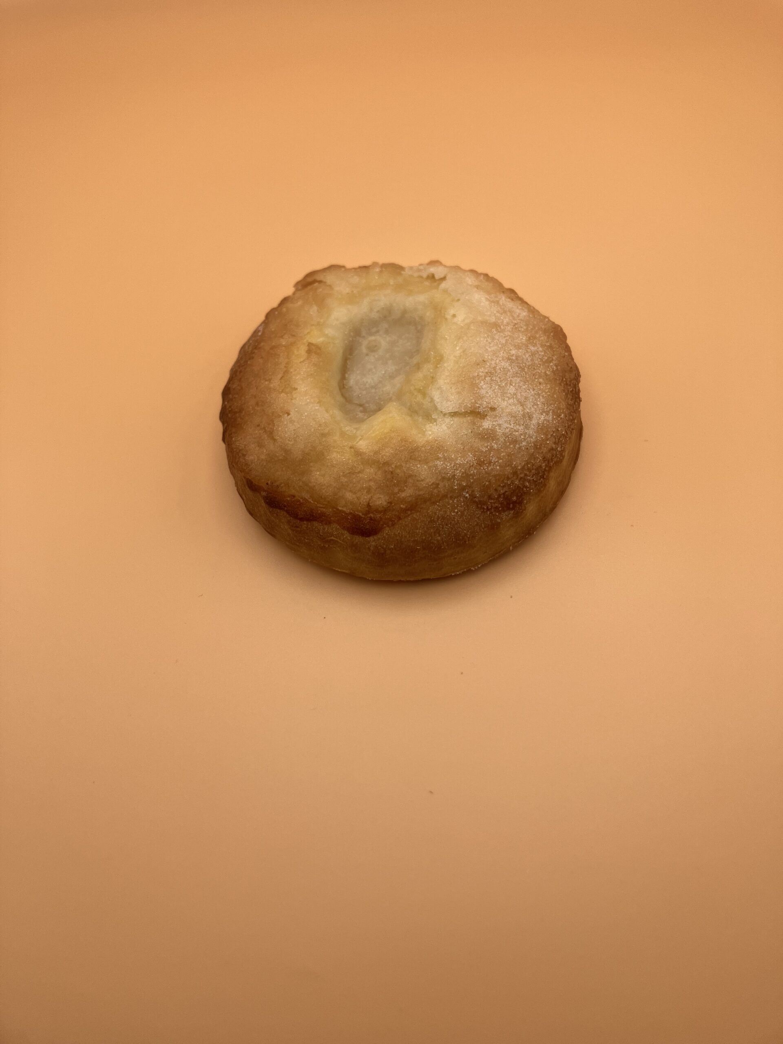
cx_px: 392
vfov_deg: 63.4
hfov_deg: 49.7
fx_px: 844
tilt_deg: -66.5
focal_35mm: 28
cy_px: 522
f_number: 1.8
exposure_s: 1/511
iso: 32
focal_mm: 3.99
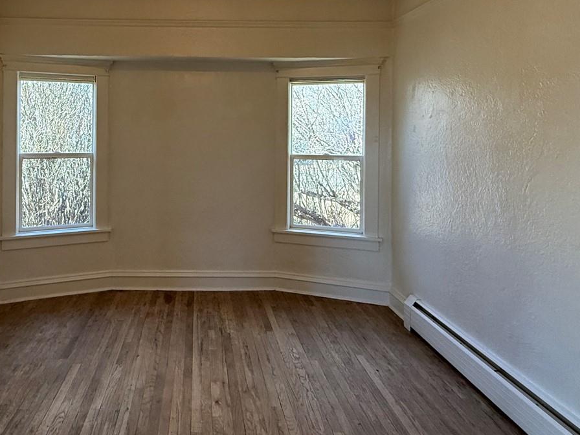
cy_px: 135
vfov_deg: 53.5
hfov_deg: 67.8
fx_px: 419
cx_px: 202
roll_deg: -0.6
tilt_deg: -0.4
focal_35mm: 25
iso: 200
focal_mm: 2.22
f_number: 2.2
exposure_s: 1/120
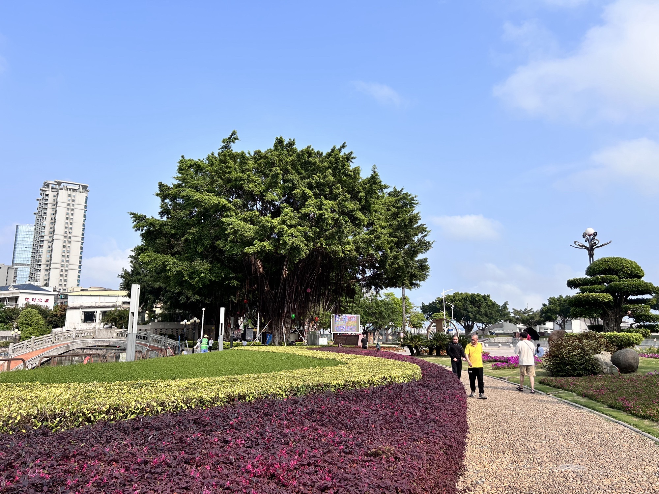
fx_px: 495
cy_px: 247
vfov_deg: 53.1
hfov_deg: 67.3
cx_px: 330
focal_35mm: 26
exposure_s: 1/1901
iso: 50
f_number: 1.5
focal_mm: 5.7
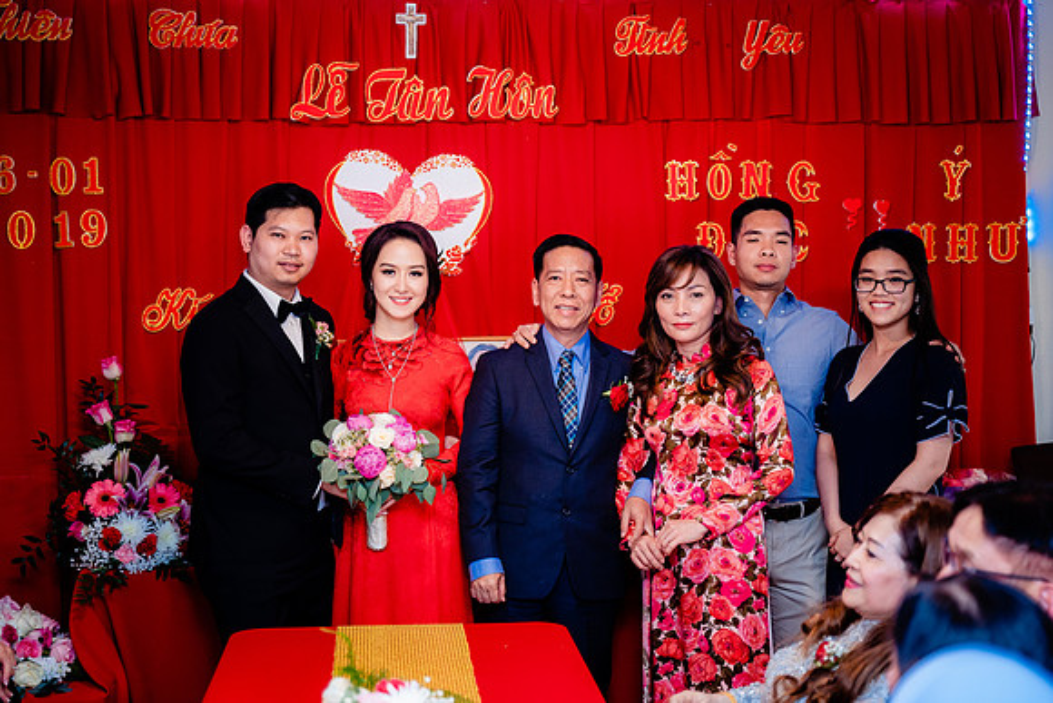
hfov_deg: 33.4
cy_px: 352
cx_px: 526
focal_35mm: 60
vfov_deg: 22.6
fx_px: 1755
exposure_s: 1/160
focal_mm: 60
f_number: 2.8
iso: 1250
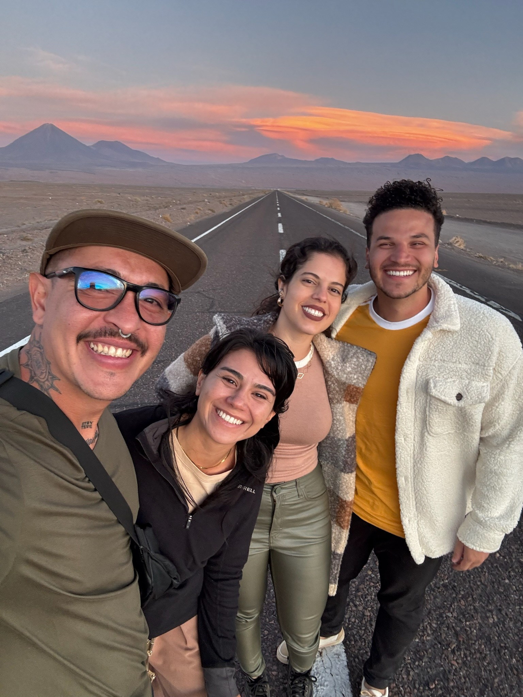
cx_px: 262
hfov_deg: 58.9
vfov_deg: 73.9
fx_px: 463
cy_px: 348
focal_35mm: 23
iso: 125
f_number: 1.9
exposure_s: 1/60
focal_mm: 2.69
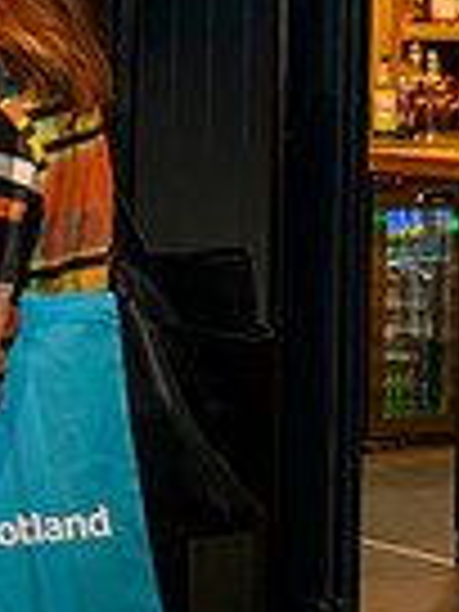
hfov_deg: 9.2
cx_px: -765
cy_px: -83
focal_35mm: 139
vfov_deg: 13.9
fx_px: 2457
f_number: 3.5
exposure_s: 1/160
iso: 3200
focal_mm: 34
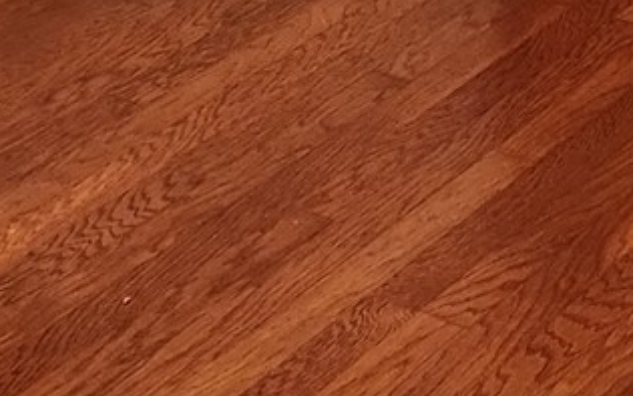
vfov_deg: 8.8
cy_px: -766
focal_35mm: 124
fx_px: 2140
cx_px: 874
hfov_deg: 15.8
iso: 640
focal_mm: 6.4
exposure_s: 1/60
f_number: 1.8
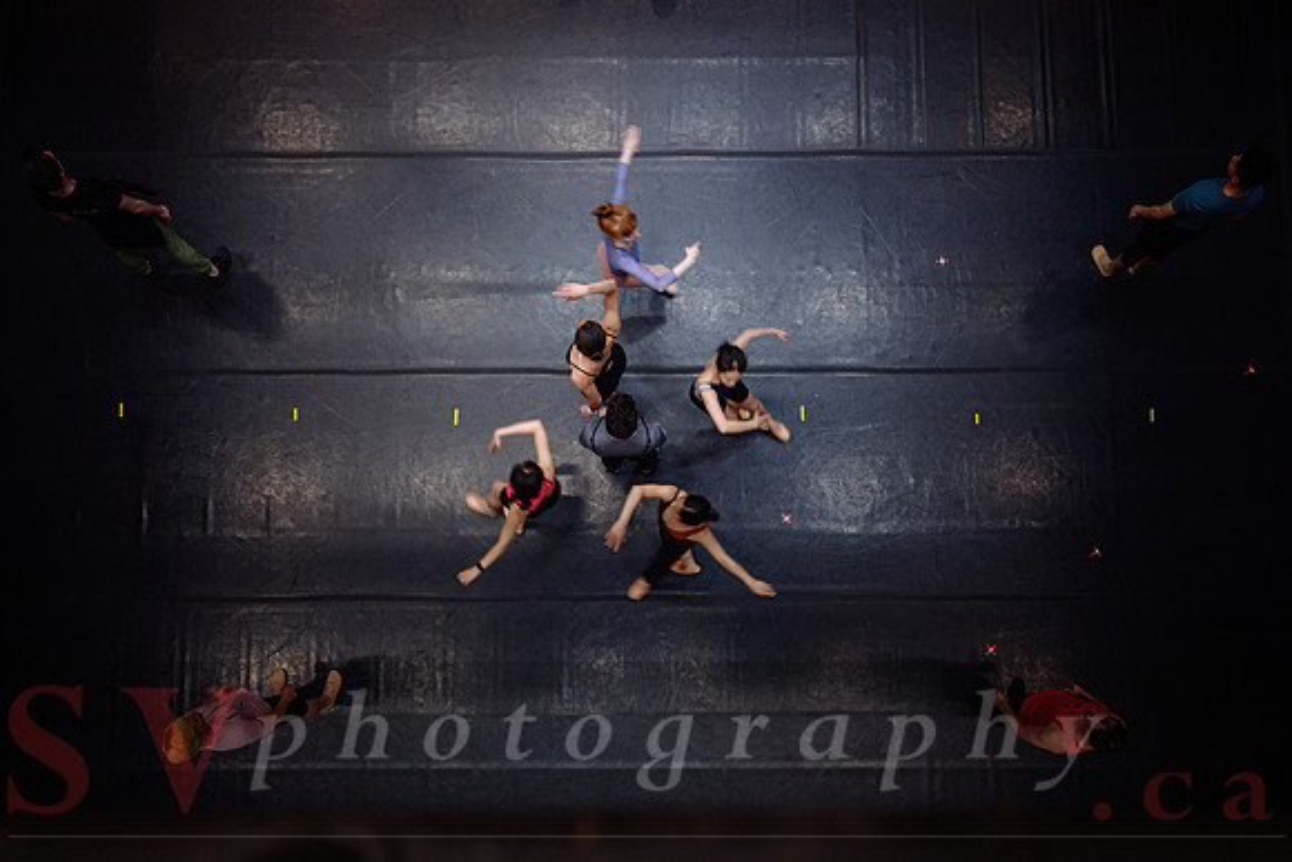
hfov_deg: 68.4
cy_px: 473
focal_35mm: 26
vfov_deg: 48.8
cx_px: 667
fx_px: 950
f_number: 3.2
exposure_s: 1/100
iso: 2500
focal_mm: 24
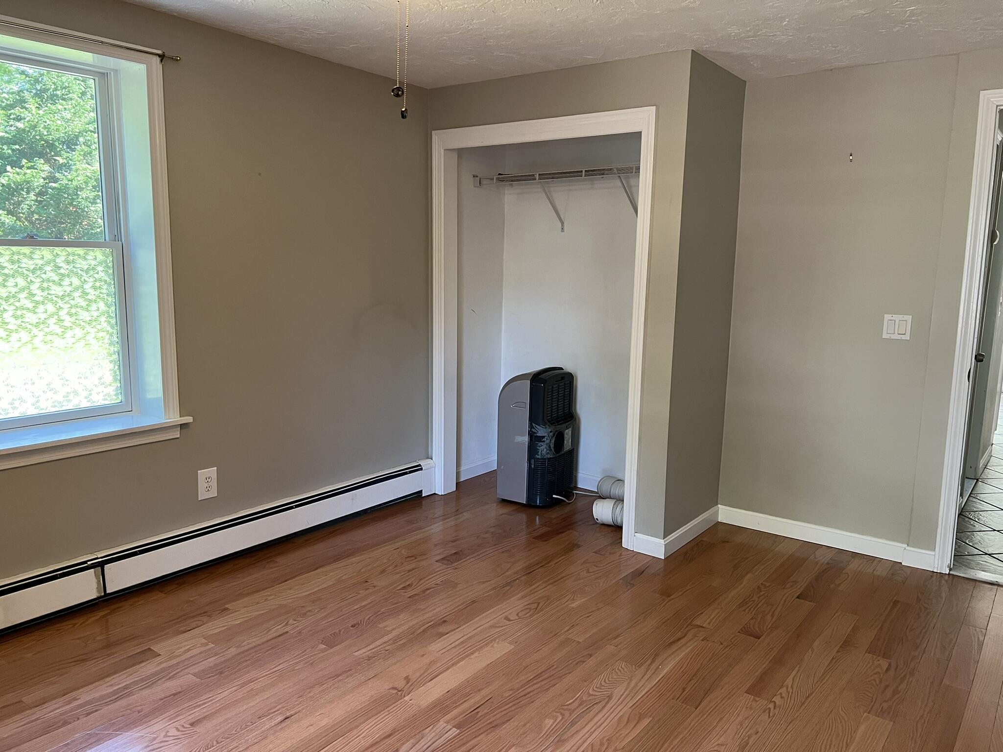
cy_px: 376
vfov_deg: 53.1
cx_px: 502
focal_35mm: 26
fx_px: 753
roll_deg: -0.7
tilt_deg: -8.8
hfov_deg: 67.3
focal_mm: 5.7
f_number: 1.5
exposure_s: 1/60
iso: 160
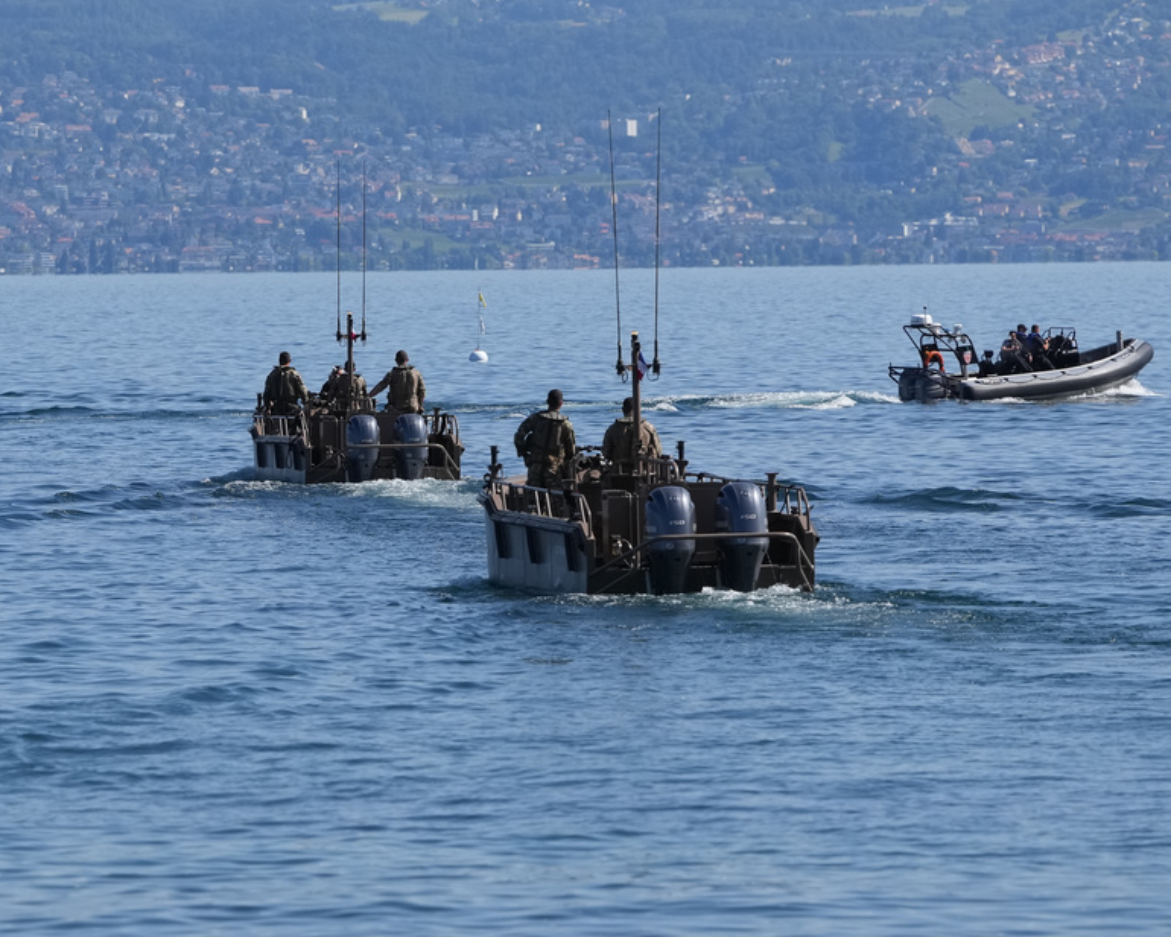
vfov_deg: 5.0
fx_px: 10674
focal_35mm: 308
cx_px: 409
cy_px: 421
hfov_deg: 6.3
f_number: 4
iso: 800
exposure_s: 1/10000
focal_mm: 165
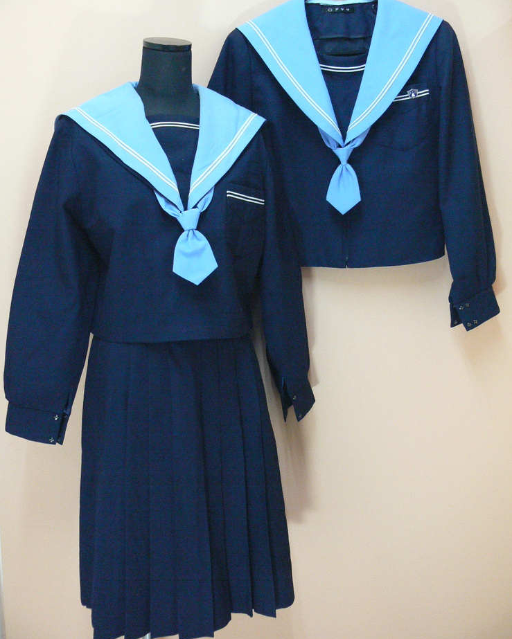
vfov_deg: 49.1
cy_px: 307
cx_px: 254
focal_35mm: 37
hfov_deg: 40.2
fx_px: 700
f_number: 2.8
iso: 400
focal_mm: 7.4
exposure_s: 1/60
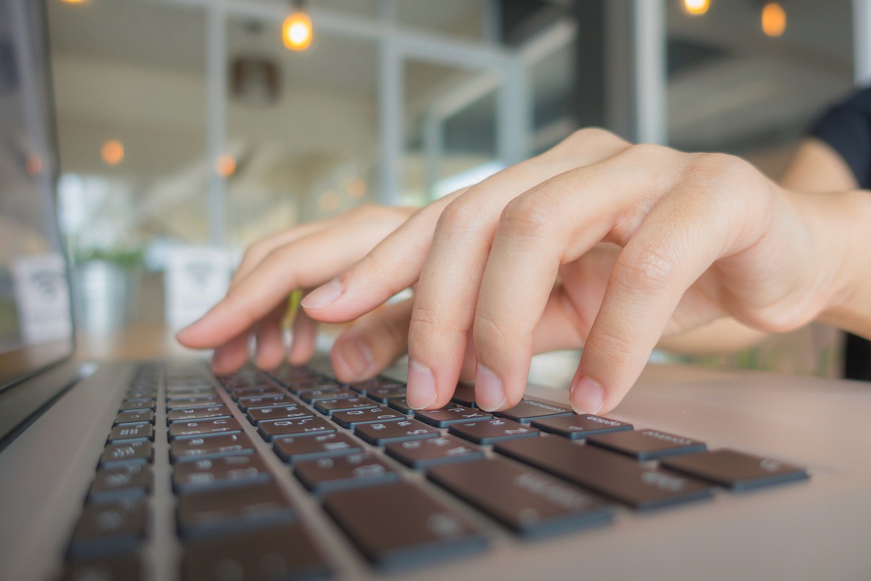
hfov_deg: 73.7
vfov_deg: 53.1
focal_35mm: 24
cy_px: 290
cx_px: 436
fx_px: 581
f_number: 1.8
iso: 125
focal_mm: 8.8
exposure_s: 1/160
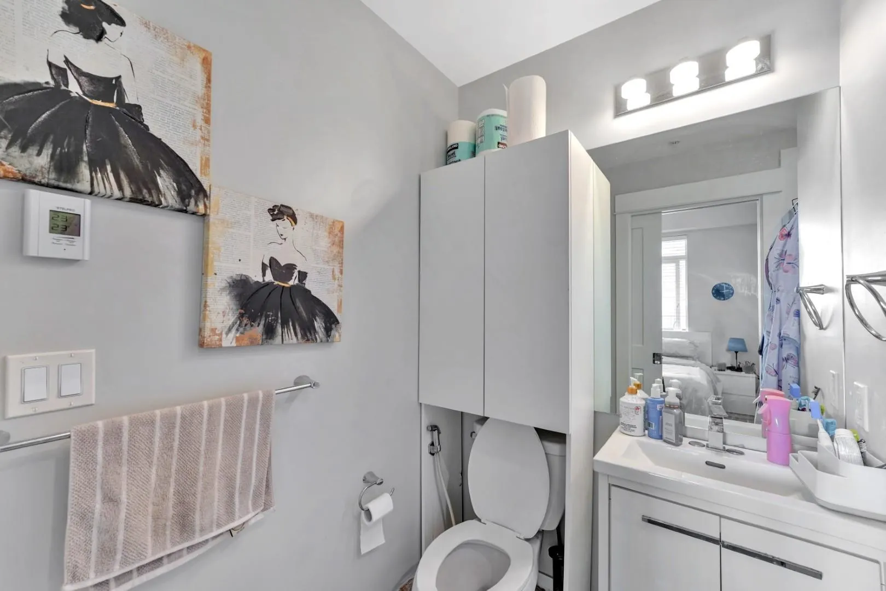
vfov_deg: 81.2
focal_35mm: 14
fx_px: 345
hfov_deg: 104.3
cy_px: 296
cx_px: 443
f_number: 8
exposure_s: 1/20
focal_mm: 14
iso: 400
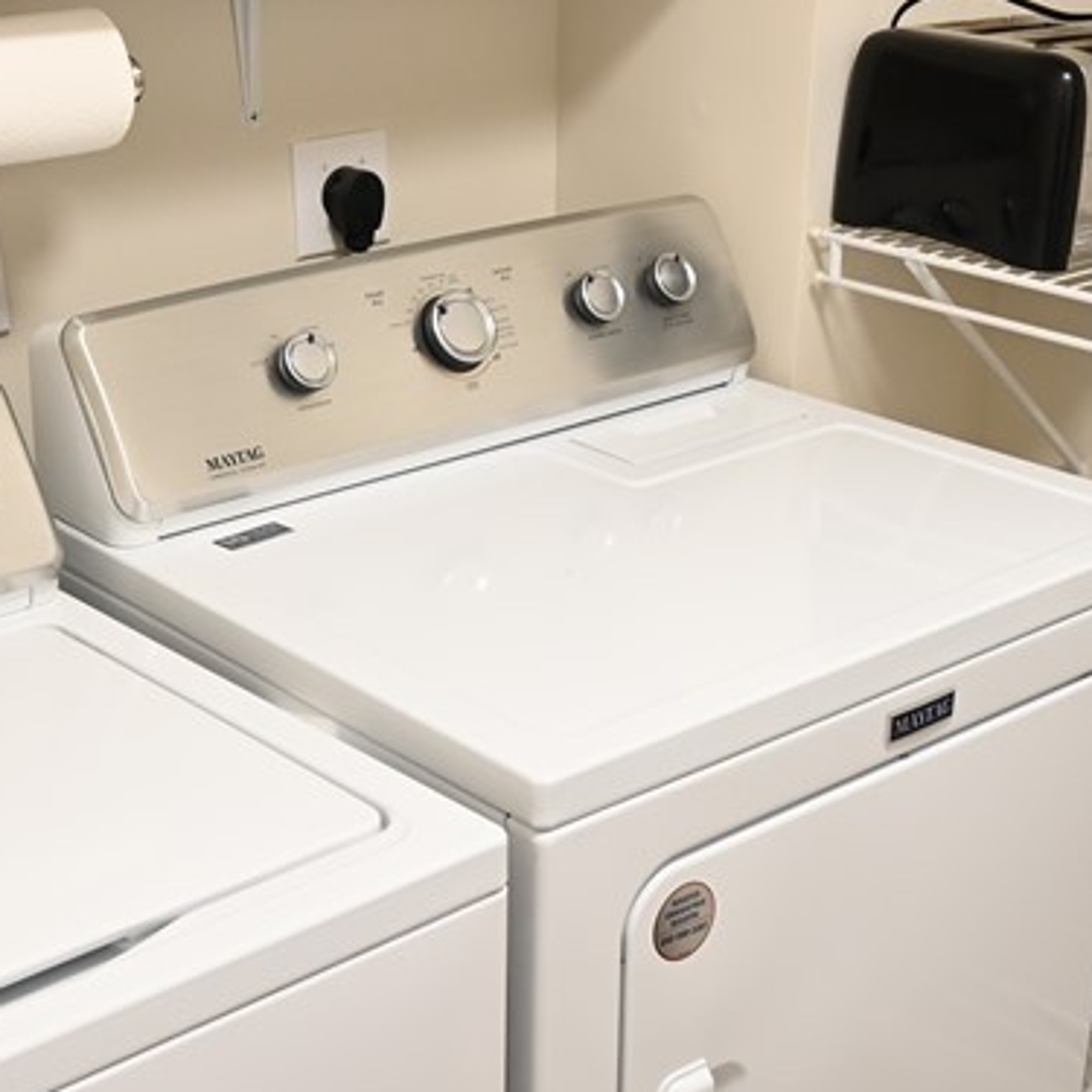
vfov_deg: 28.9
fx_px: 2106
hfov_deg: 29.0
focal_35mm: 59
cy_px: 713
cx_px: 446
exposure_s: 1/25
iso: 500
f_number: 3.5
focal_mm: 16
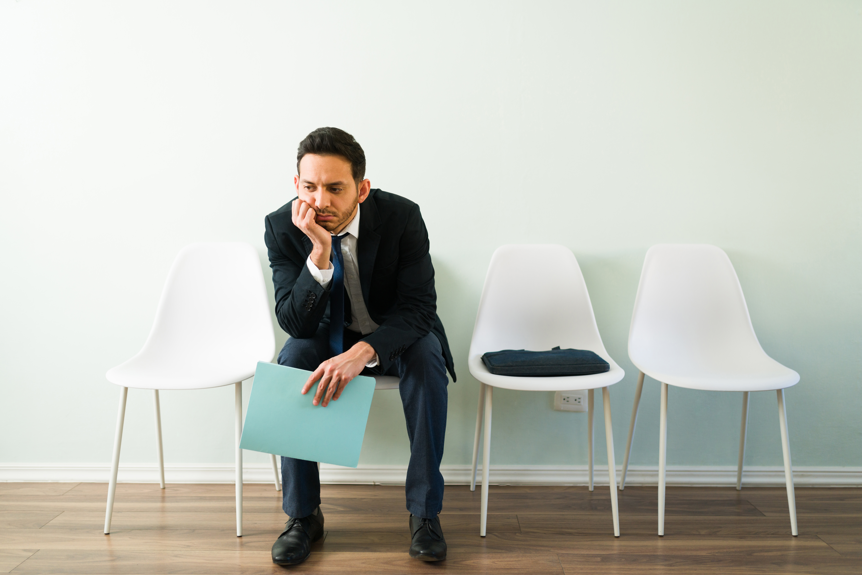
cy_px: 288
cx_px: 431
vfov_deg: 37.9
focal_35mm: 35
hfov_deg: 54.4
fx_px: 838
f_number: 1.8
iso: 400
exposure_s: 1/160
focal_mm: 35
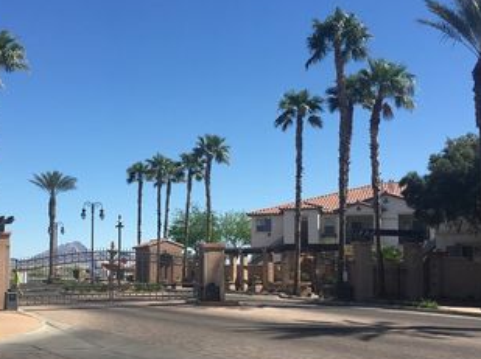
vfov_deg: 30.7
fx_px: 652
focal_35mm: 47
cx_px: 167
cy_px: 226
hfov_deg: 40.1
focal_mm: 4.15
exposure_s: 1/1637
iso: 25
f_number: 2.2
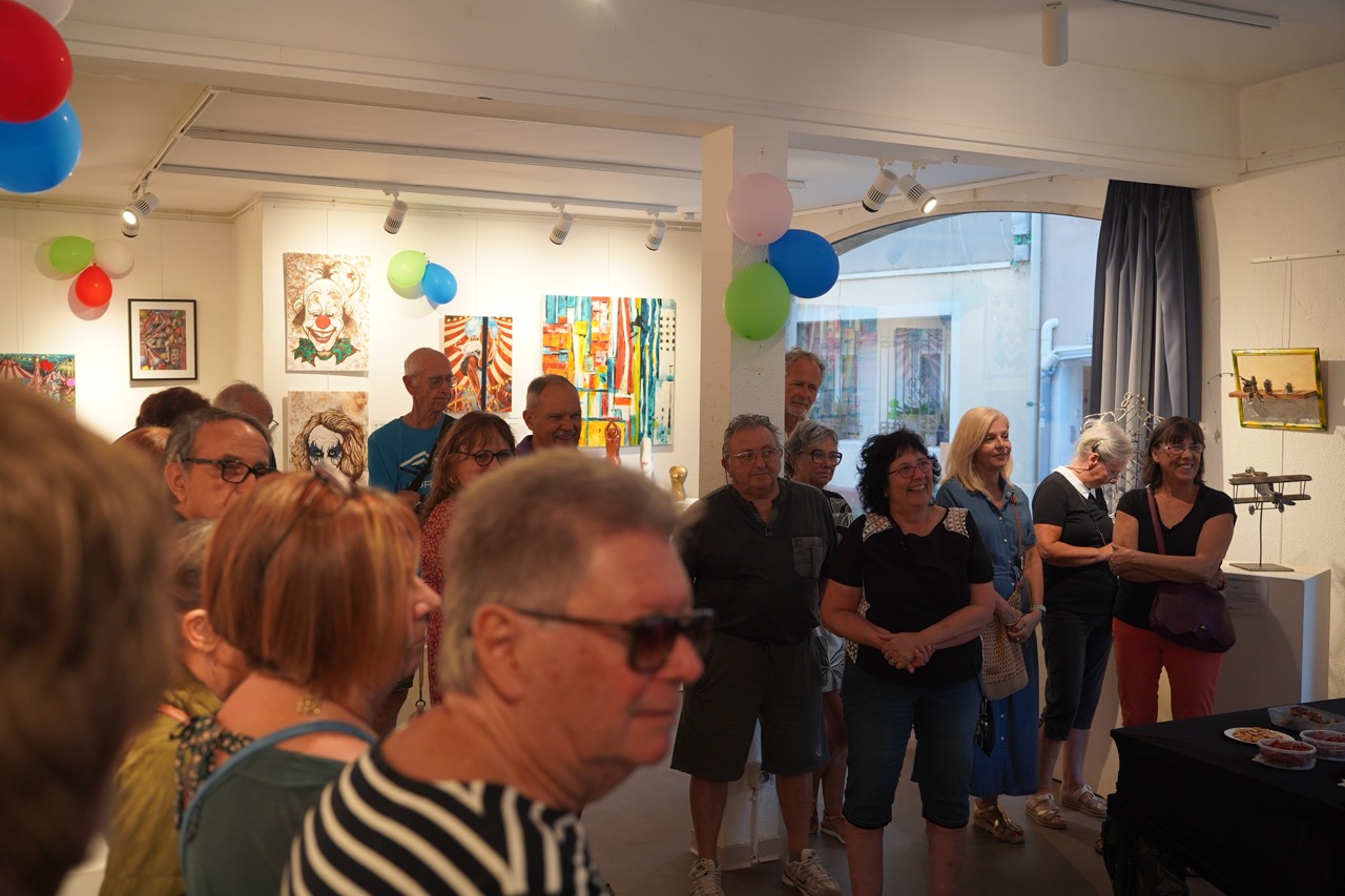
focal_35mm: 35
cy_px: 448
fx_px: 1319
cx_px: 672
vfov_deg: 37.5
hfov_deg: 54.0
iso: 640
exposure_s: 1/160
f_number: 4
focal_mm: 35.3
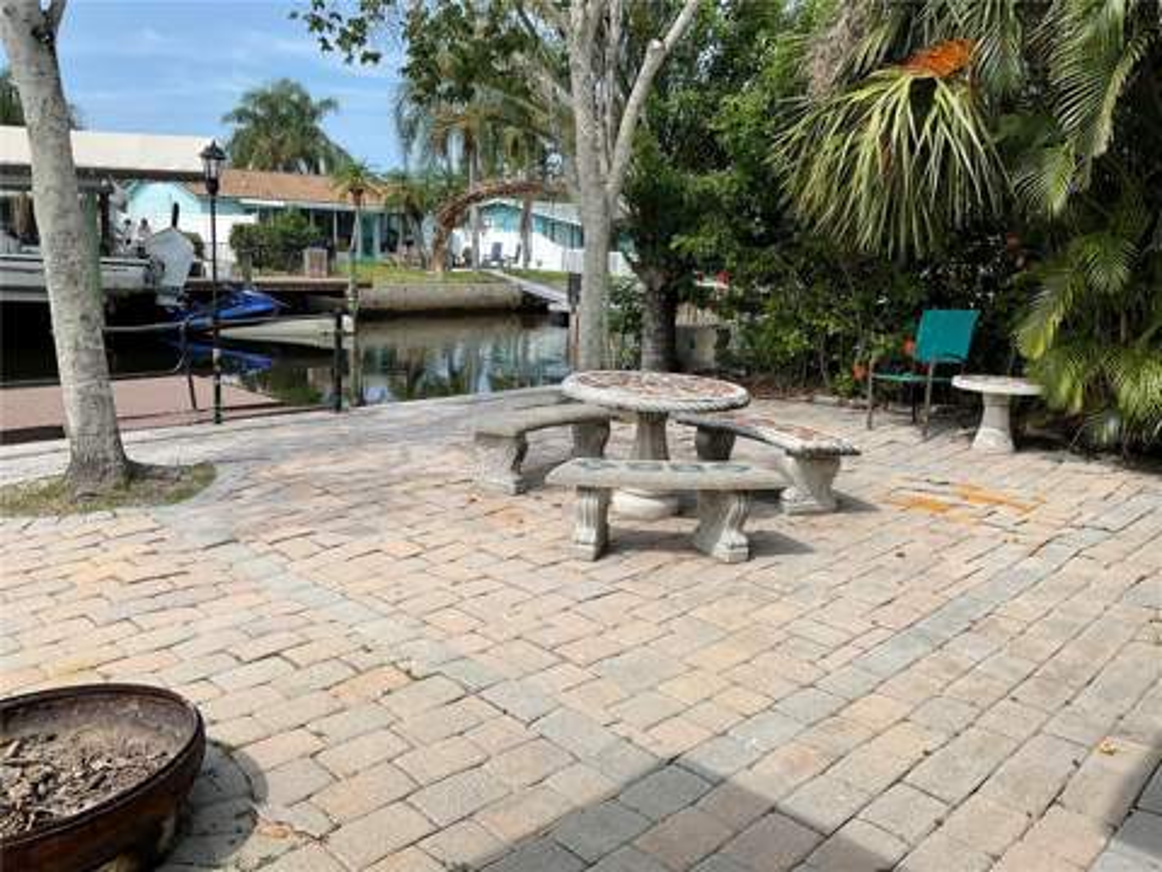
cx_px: 581
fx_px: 973
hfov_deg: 61.7
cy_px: 436
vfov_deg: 48.2
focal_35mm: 29
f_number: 1.8
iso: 16
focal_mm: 3
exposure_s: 1/1848
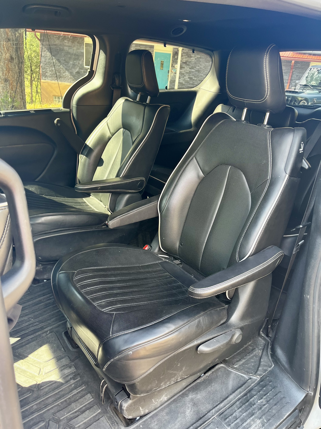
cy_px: 214
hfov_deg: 53.1
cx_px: 160
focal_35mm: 26
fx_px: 321
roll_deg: -5.3
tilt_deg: -22.4
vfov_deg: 67.3
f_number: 1.6
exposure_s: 1/122
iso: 80
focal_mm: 5.1
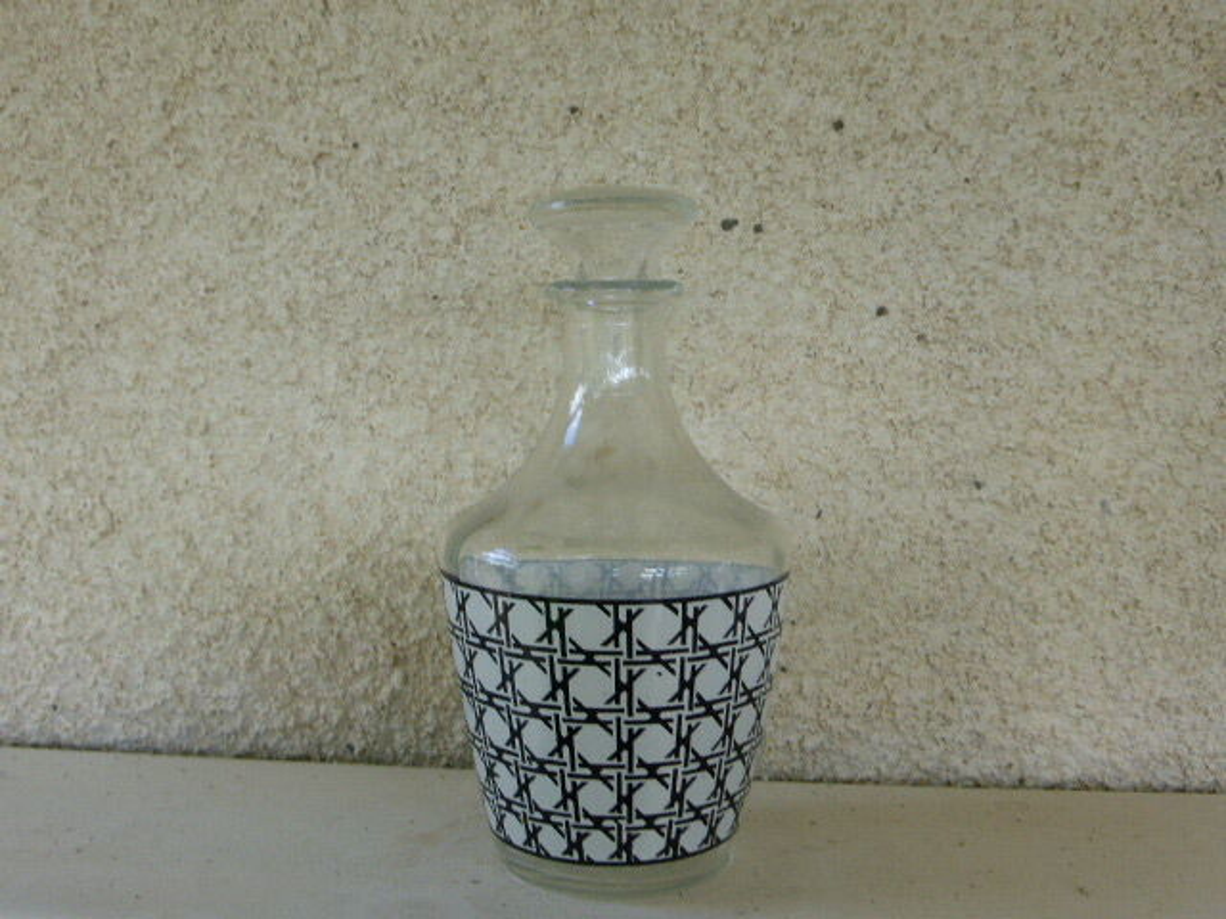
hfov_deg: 46.8
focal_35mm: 40
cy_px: 460
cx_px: 613
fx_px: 1417
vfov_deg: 36.0
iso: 160
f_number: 3.9
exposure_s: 1/60
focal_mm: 6.9
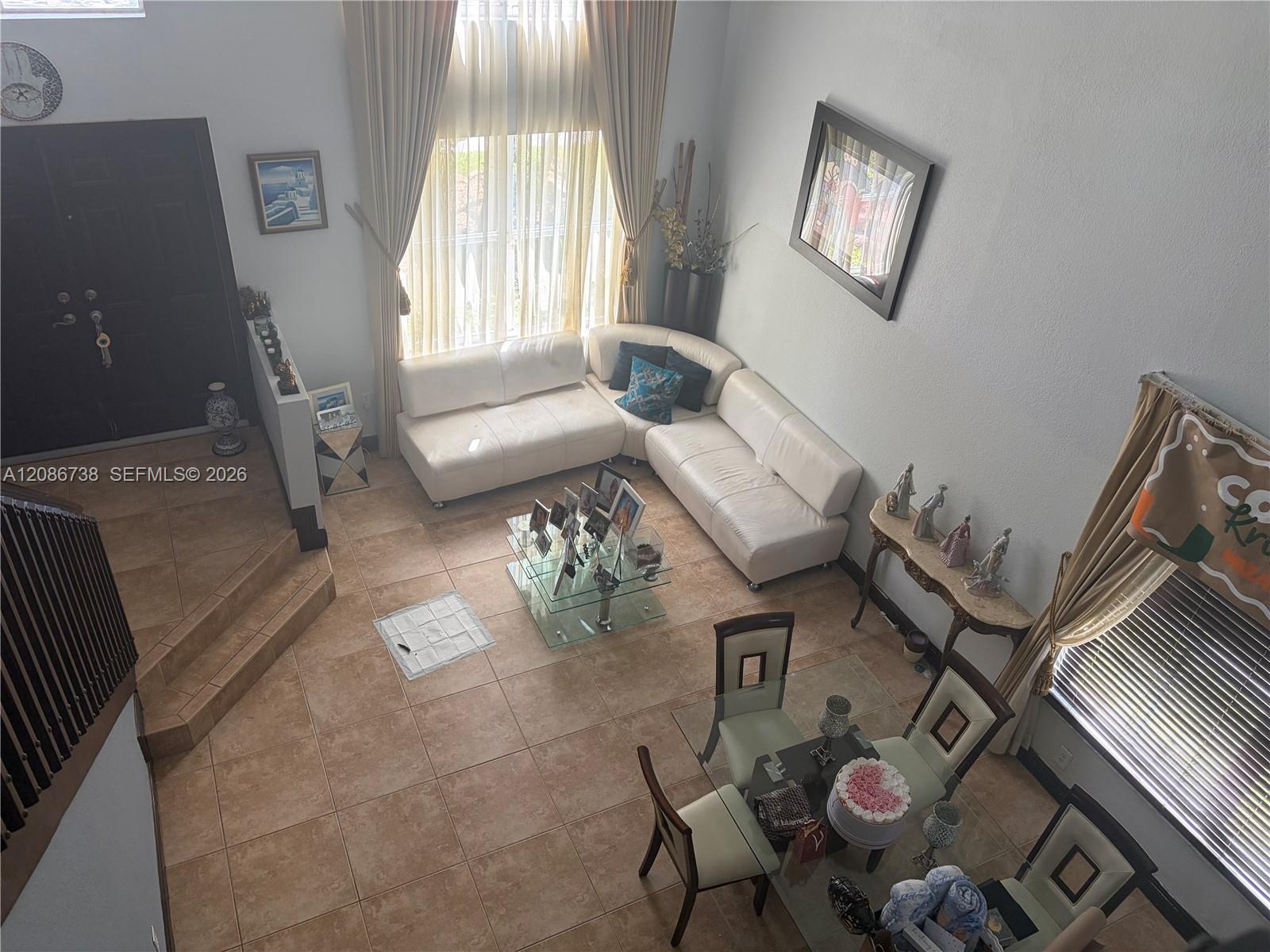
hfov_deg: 67.3
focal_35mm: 26
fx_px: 954
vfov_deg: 53.1
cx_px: 635
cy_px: 476
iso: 125
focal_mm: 5.96
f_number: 1.6
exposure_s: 1/144
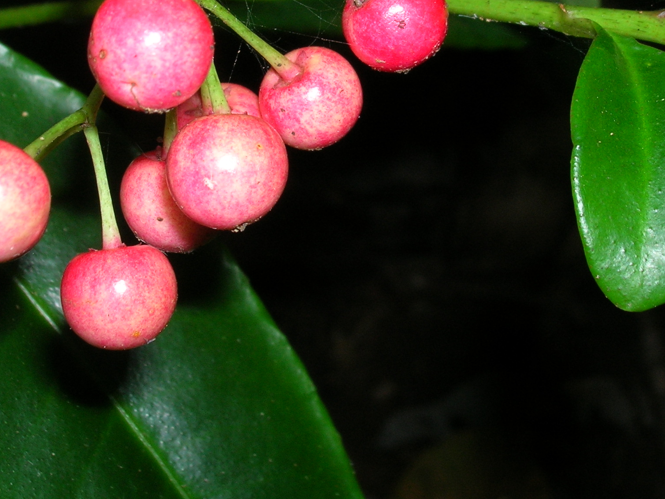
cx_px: 382
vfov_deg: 18.6
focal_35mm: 79
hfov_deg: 24.7
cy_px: 127
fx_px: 1518
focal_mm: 7.7
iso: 50
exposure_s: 1/60.1
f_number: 5.4
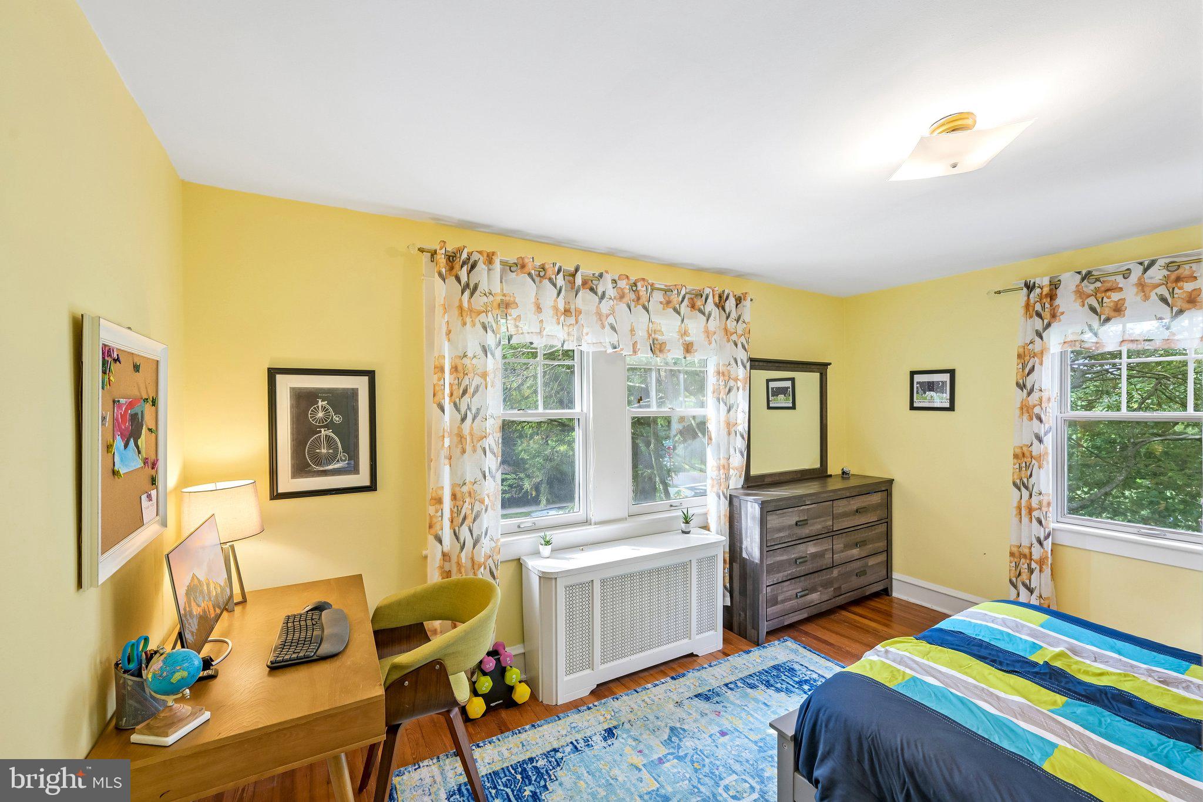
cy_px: 401
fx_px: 468
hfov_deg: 104.3
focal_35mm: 14
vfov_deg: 81.2
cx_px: 602
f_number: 8
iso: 125
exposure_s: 1/15
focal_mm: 14
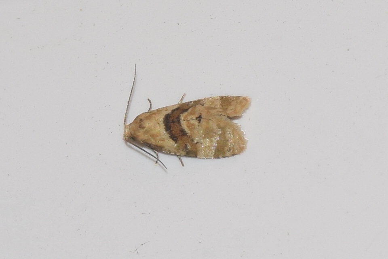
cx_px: 194
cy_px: 130
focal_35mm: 210
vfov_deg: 6.5
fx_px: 2263
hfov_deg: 9.8
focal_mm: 140
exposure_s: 1/160
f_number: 13
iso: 100
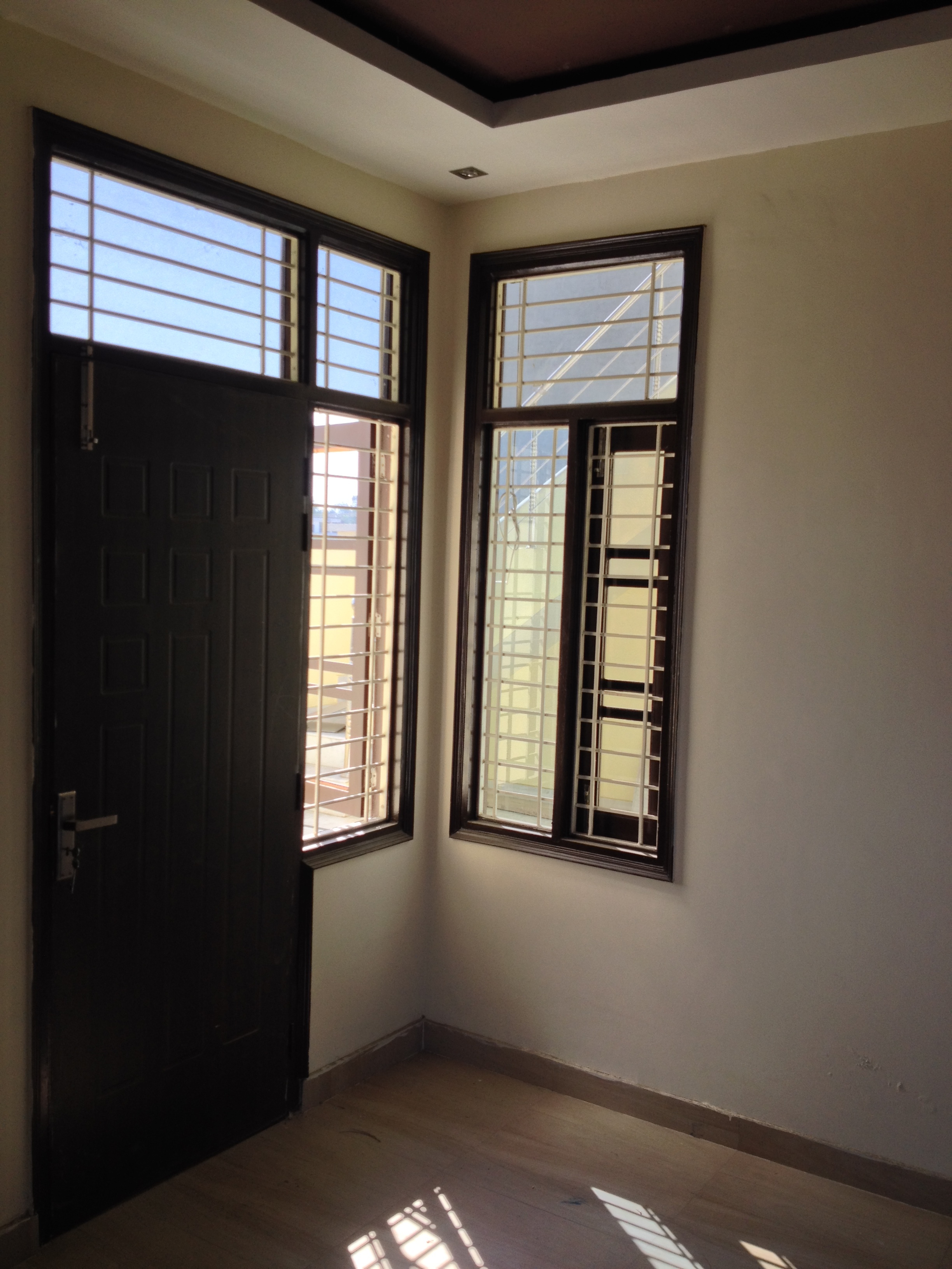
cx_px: 476
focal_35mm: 35
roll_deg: -0.4
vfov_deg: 52.6
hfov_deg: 40.7
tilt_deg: -5.9
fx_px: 1283
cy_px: 634
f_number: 2.4
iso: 50
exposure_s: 1/217
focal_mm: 4.28
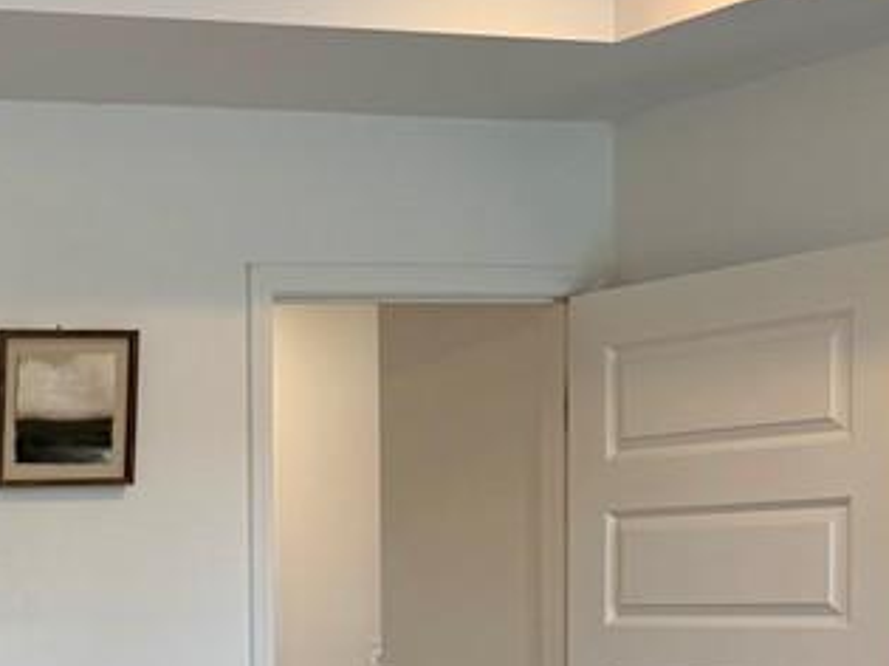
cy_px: 725
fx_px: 2002
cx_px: -485
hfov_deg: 20.8
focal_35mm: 78
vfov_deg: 18.2
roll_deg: +2.3
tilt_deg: -3.8
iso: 100
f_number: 1.78
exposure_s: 1/120
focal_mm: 6.76
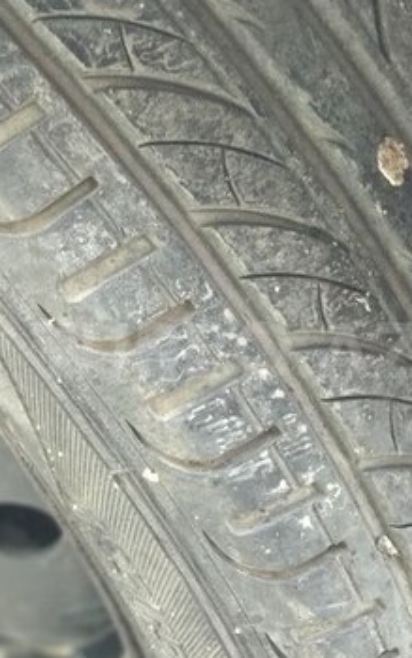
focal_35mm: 104
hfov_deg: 12.6
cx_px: 226
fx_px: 1867
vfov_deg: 20.0
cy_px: 351
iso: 800
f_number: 2.6
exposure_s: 1/33
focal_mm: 5.99
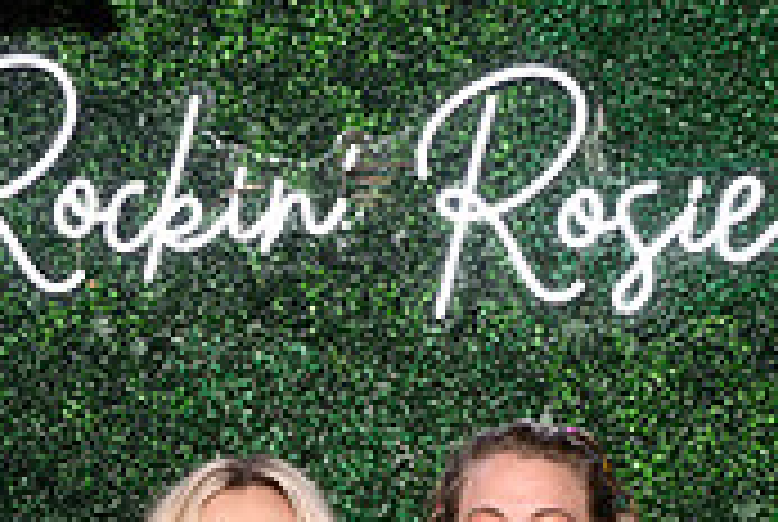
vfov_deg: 13.3
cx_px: 346
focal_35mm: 97
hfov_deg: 21.0
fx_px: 2100
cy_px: 790
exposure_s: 1/60
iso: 500
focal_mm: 29
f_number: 6.3
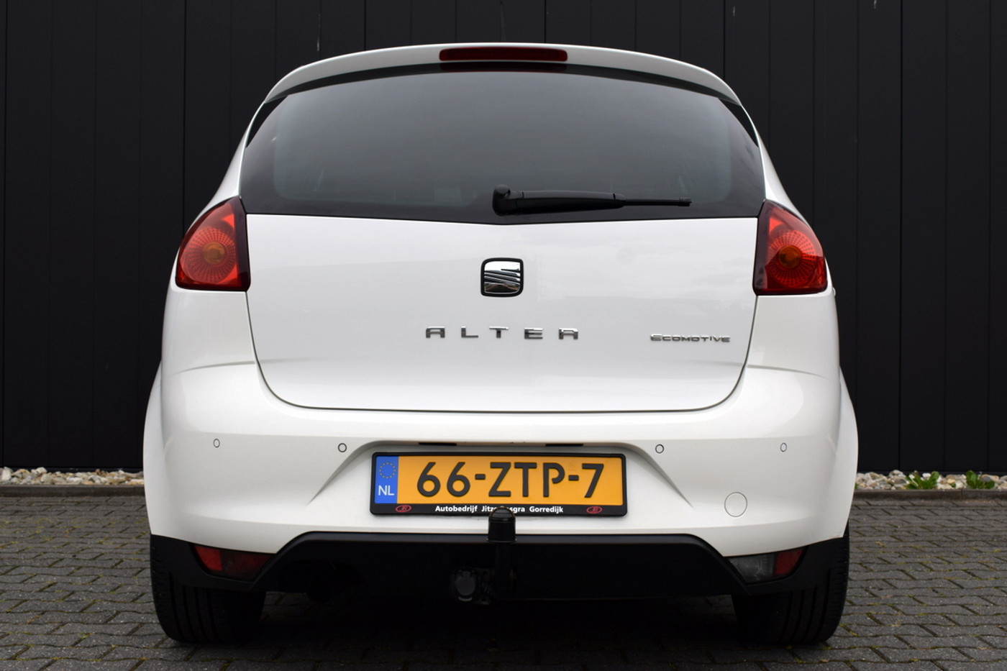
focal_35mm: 45
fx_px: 1259
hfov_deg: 43.6
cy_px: 336
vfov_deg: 29.9
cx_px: 504
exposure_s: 1/320
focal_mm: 30
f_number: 9
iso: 200
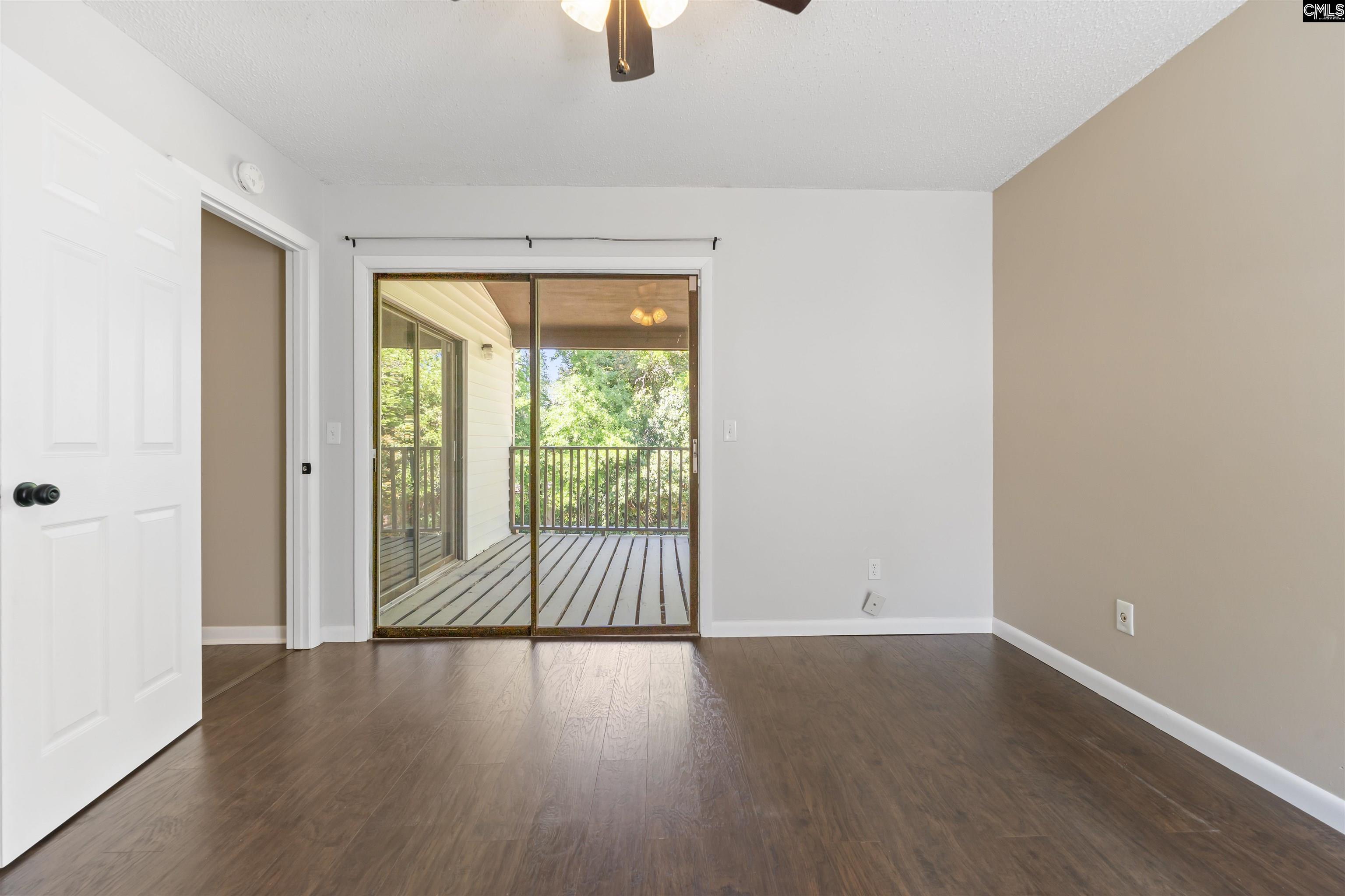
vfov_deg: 81.2
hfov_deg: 104.3
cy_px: 448
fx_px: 523
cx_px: 672
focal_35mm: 14
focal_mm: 14
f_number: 9
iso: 250
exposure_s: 1/8
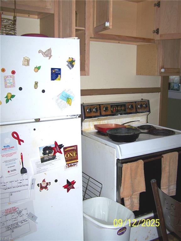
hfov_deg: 37.7
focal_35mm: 38
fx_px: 265
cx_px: 90
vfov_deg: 49.0
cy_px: 120
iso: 80
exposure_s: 1/60
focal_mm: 6.3
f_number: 2.8
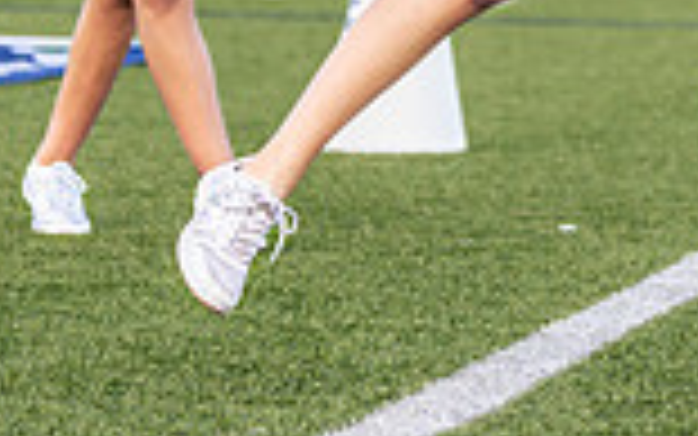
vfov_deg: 4.4
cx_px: 656
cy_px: -346
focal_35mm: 299
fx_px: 5690
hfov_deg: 7.0
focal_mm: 70
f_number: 2.8
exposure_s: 1/2500
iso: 500
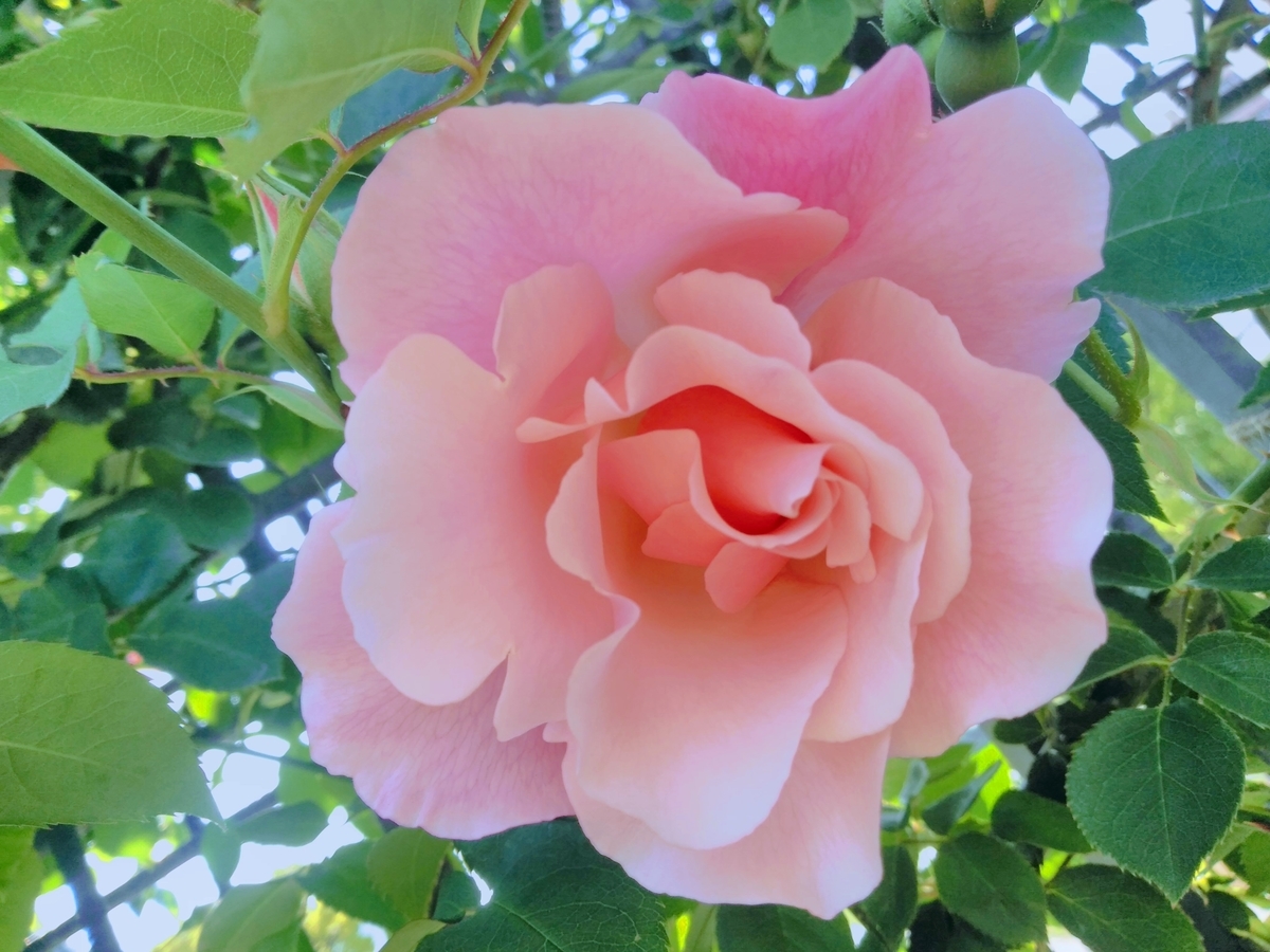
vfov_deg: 53.1
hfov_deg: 67.3
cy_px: 476
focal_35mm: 26
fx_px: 954
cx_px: 635
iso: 38
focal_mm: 3.46
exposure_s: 1/135
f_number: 2.2
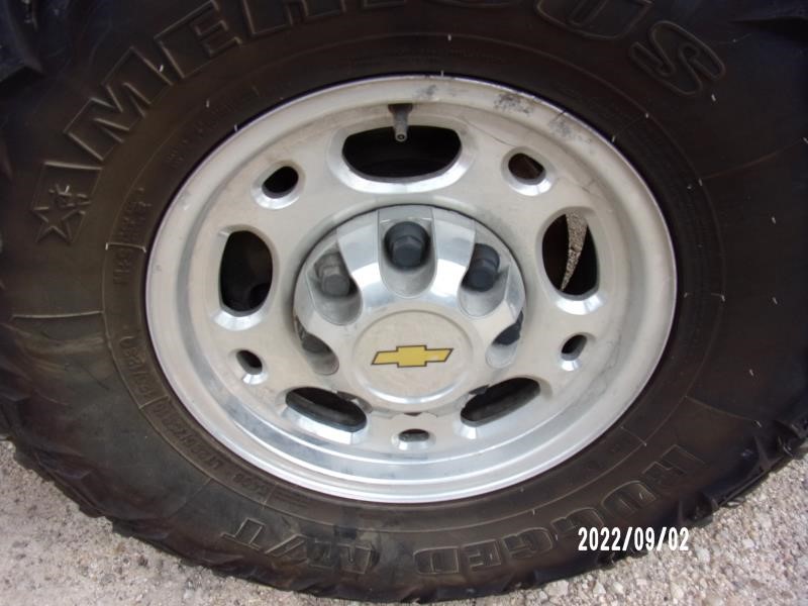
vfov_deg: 56.8
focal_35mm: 24
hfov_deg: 71.6
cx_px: 404
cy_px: 303
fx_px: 560
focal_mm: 4.3
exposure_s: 1/220
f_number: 3.3
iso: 80
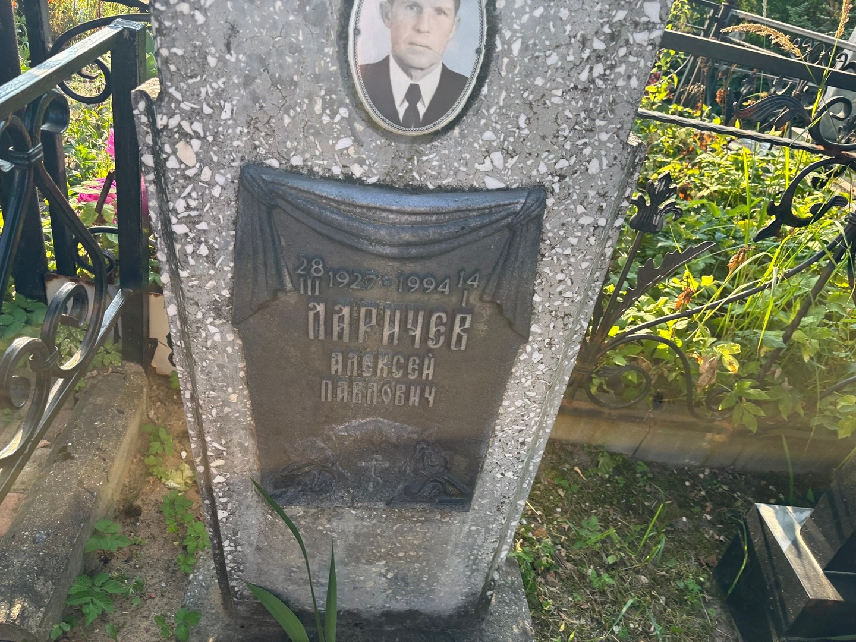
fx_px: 643
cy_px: 321
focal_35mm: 26
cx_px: 428
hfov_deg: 67.3
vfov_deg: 53.1
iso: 50
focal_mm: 5.96
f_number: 1.6
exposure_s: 1/321
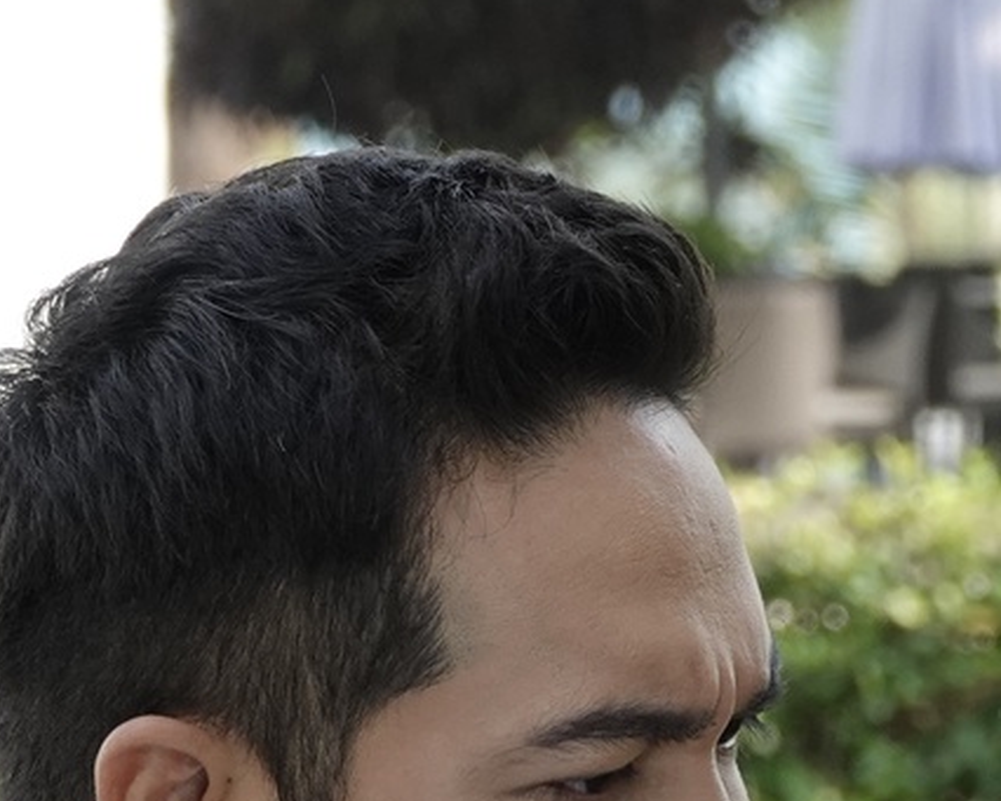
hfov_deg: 3.8
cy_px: 1535
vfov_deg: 3.0
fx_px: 15024
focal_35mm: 507
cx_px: 1396
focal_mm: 42.08
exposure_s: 1/250
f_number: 4
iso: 250
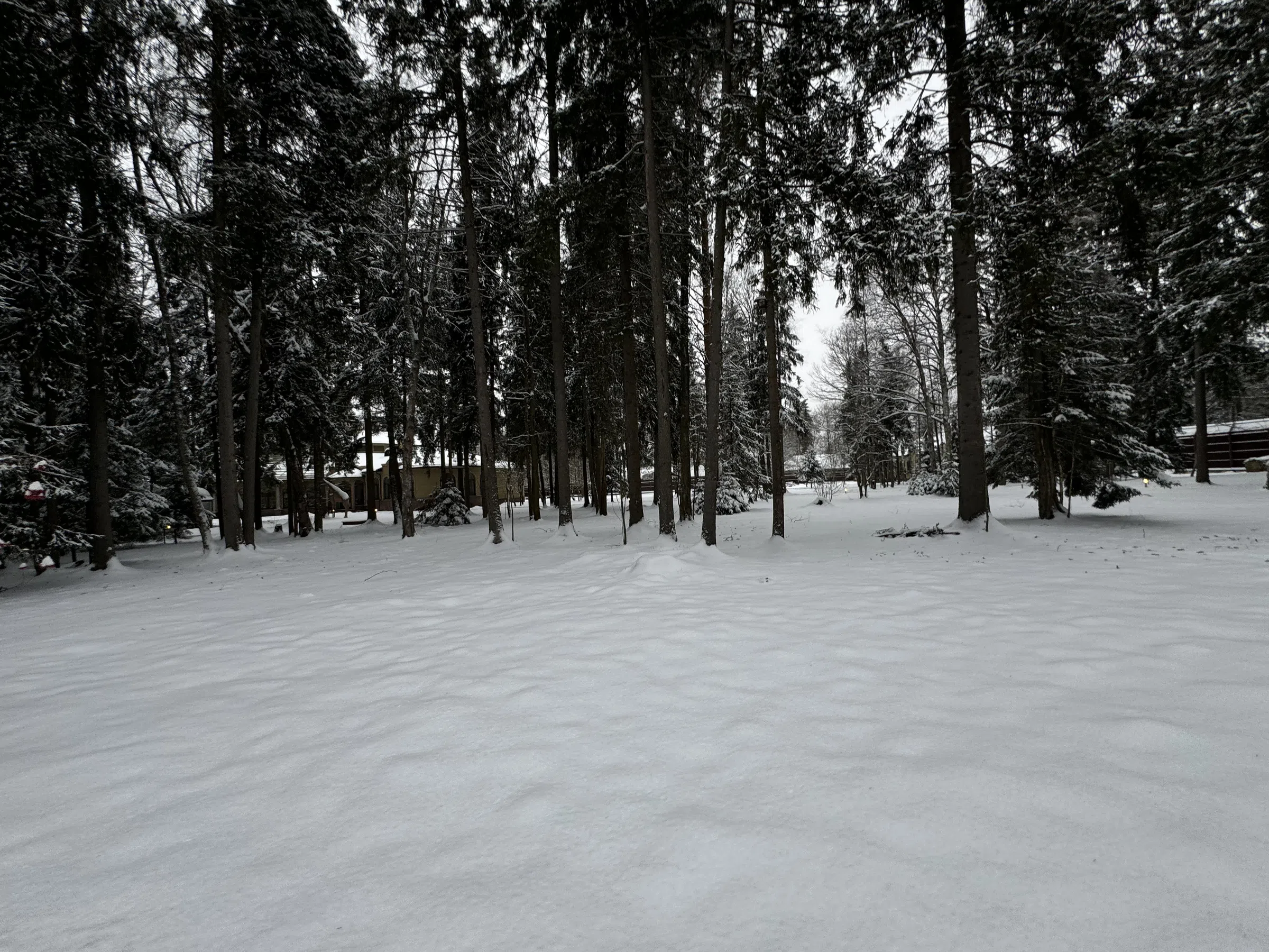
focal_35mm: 14
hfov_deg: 102.1
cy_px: 476
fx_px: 513
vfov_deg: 85.7
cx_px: 634
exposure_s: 1/99
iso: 50
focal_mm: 2.22
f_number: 2.2
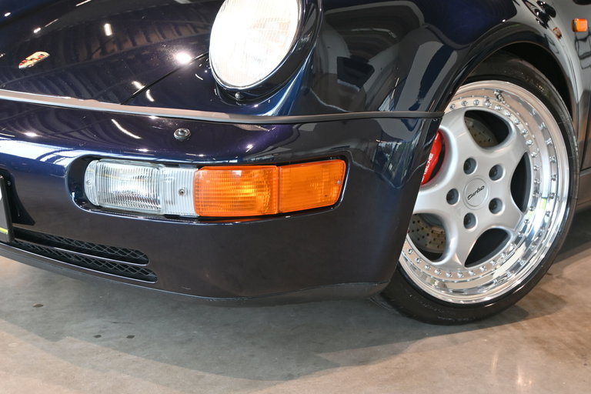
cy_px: 197
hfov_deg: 40.5
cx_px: 296
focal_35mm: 49
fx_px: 800
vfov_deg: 27.7
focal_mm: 32.5
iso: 320
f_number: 5
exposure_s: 1/50
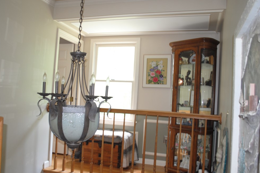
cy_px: 91
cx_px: 123
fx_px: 238
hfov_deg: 57.2
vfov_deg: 40.0
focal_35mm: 33
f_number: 3.8
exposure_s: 1/6
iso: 200
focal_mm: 20
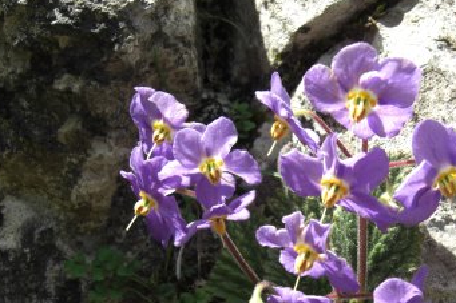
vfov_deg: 23.1
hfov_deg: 34.1
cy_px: 233
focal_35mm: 58
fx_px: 734
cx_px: 317
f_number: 4
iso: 80
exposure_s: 1/320
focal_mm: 7.9
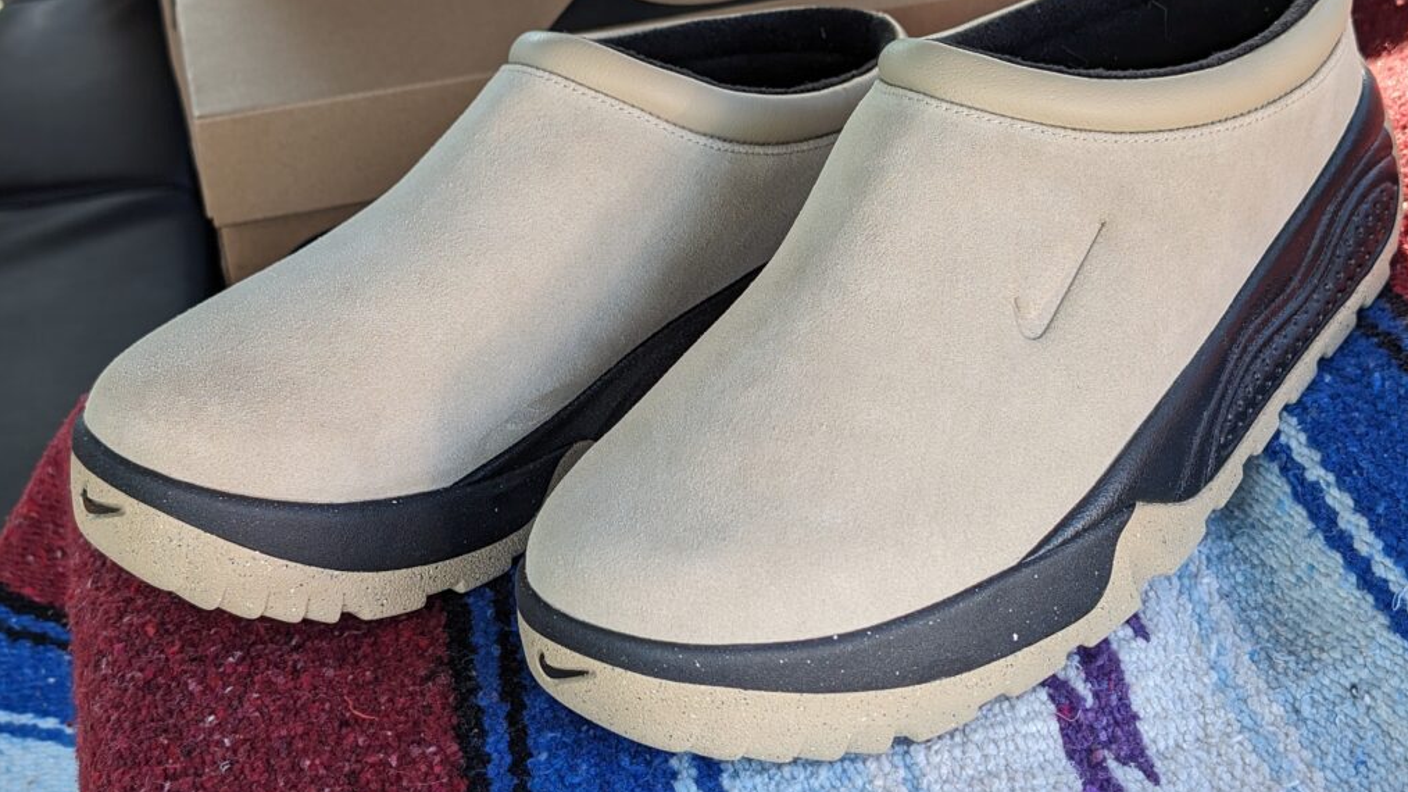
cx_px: 708
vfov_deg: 22.2
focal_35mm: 54
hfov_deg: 38.5
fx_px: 2016
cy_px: 323
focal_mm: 6.9
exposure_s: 1/48.2
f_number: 1.68
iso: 23
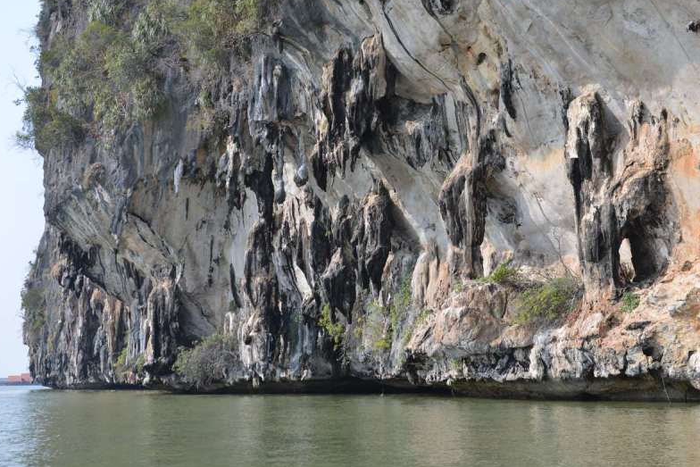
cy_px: 230
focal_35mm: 49
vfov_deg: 27.5
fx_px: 953
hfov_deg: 40.3
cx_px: 344
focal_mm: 48
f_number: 5.6
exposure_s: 1/125
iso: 100
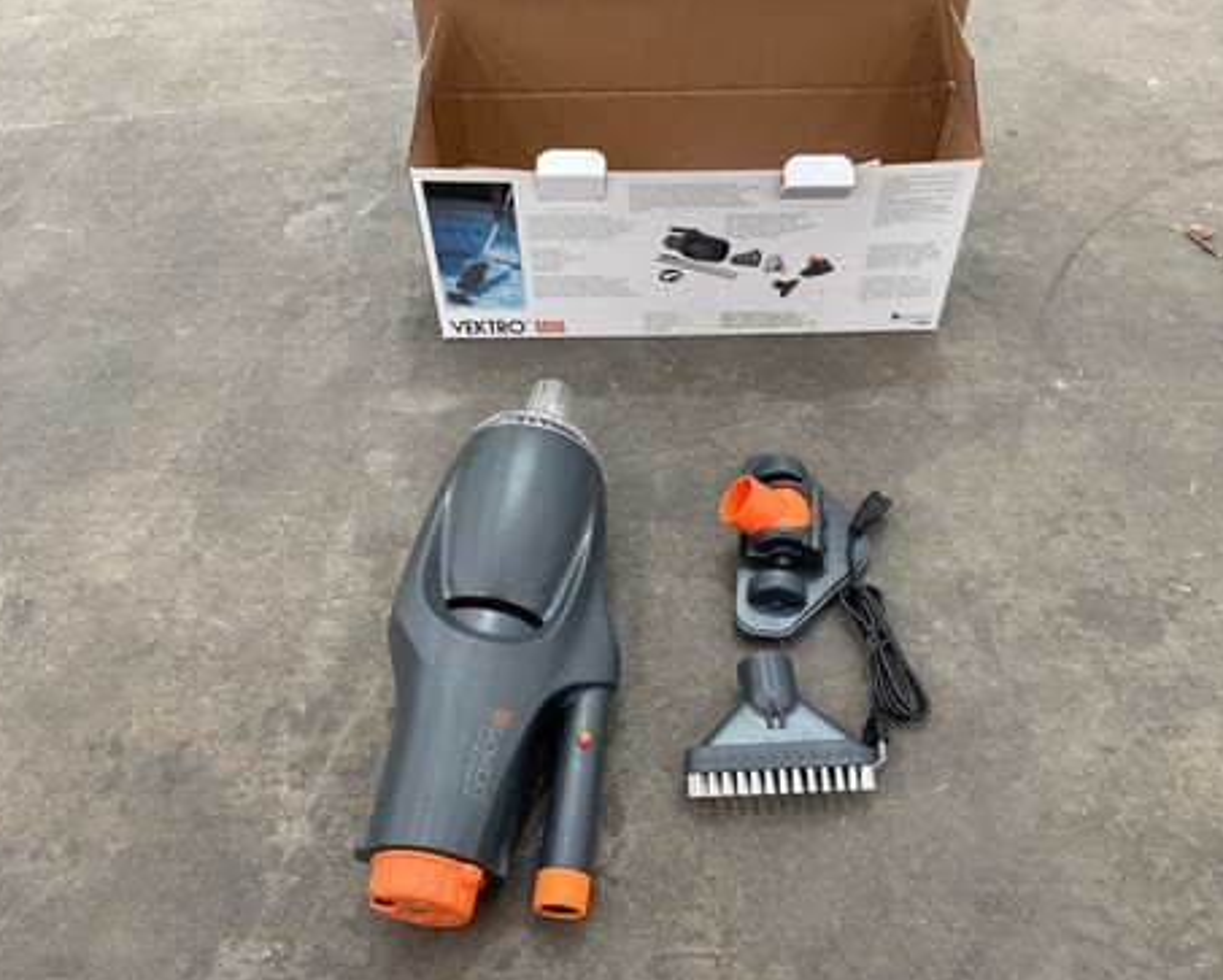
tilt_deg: -48.5
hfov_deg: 62.2
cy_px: 501
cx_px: 634
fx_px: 1014
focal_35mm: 28
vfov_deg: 51.6
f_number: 1.6
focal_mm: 4.2
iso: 100
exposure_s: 1/121
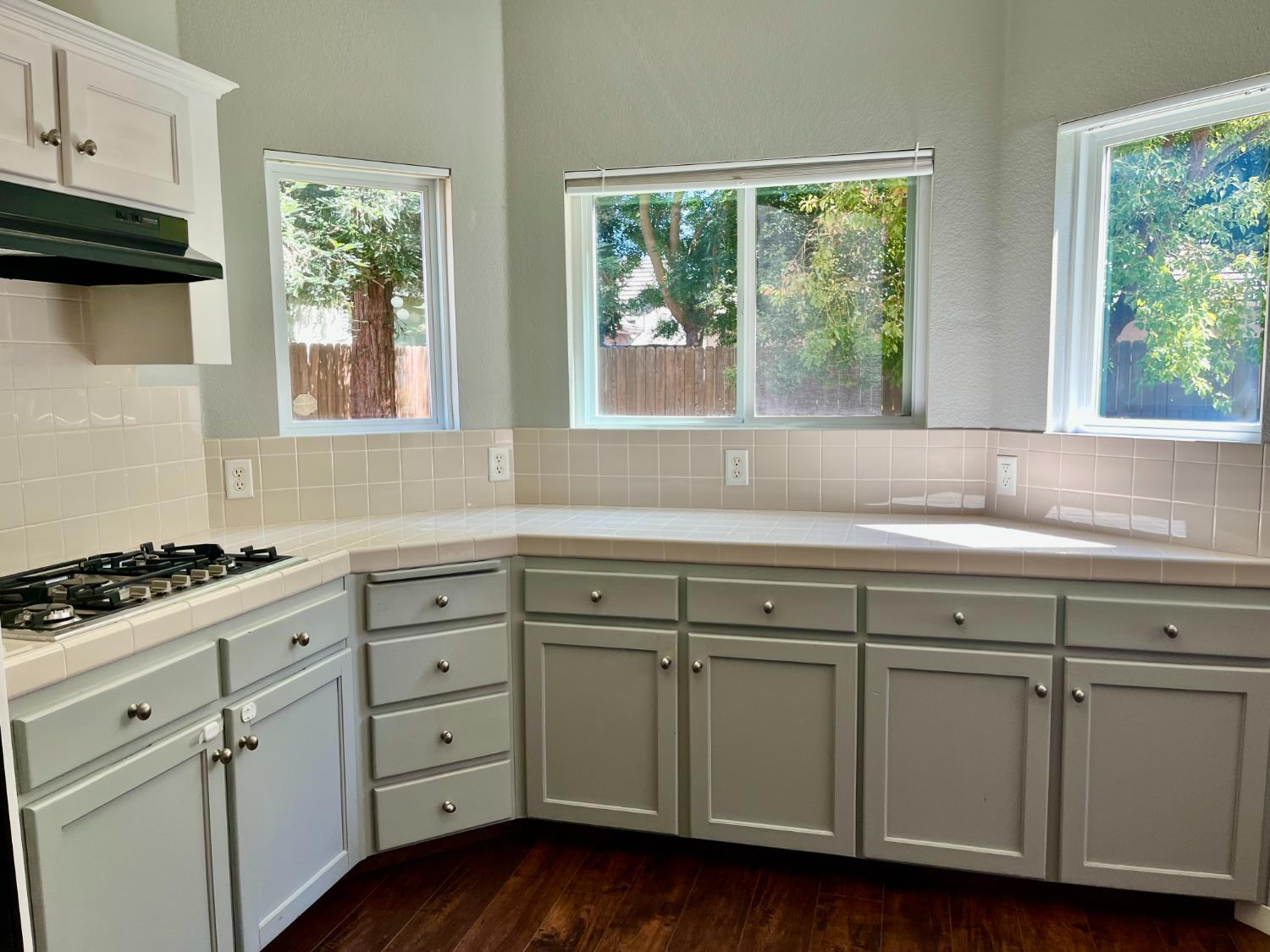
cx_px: 635
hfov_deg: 67.3
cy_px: 476
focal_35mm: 26
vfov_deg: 53.1
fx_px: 954
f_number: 1.6
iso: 40
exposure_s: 1/120
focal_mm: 5.1
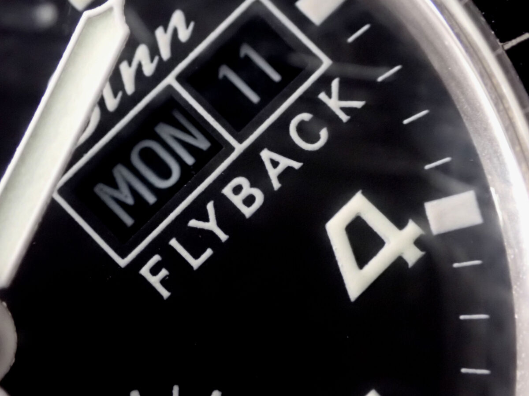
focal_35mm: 67
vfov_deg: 21.9
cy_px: 198
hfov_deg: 29.0
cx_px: 264
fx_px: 1024
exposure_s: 1/30
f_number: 3.8
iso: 1600
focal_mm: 11.88
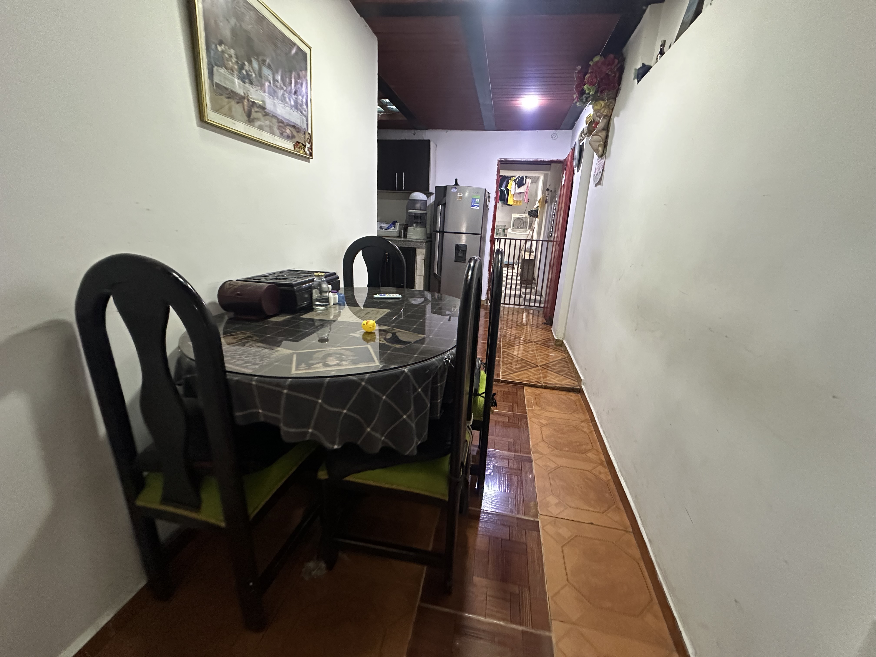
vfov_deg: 85.7
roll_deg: -3.7
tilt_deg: -15.8
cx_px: 438
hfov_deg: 102.1
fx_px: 354
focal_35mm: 14
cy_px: 328
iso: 800
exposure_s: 1/60
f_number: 2.2
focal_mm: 2.22
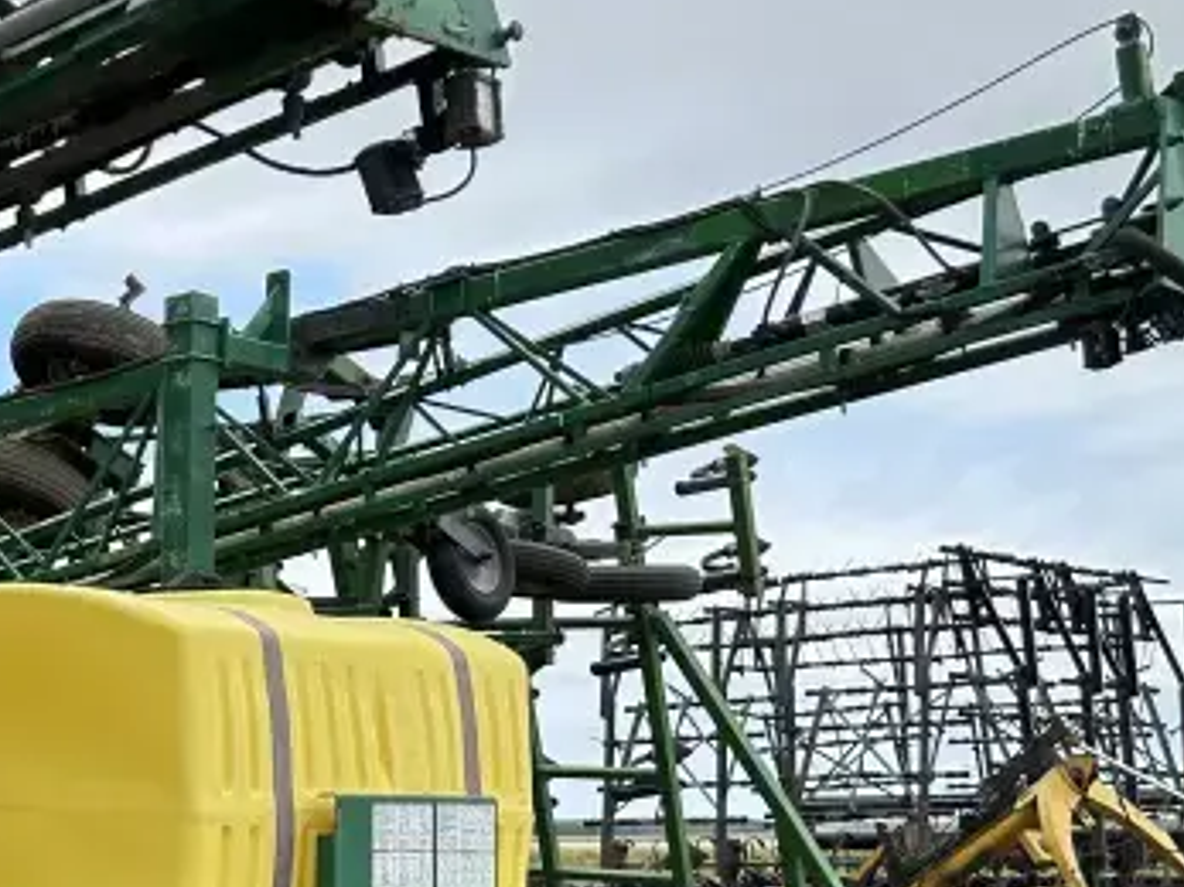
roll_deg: +2.0
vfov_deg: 20.0
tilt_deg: +2.3
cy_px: 815
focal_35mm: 72
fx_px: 2462
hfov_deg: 25.6
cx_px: -27
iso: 50
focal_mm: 5.7
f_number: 1.5
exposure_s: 1/2252
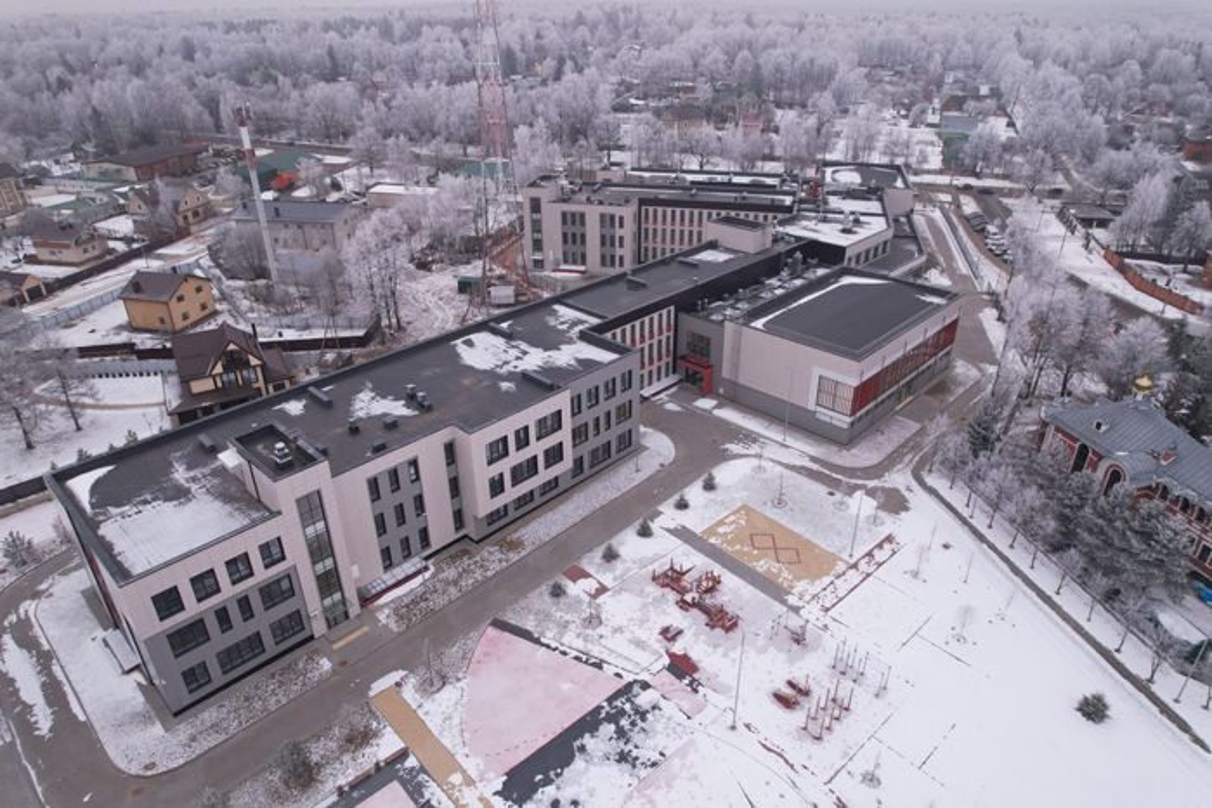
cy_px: 404
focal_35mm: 22
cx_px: 606
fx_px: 741
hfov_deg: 78.6
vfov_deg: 57.2
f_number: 2.8
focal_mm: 8.38
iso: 120
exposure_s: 1/180
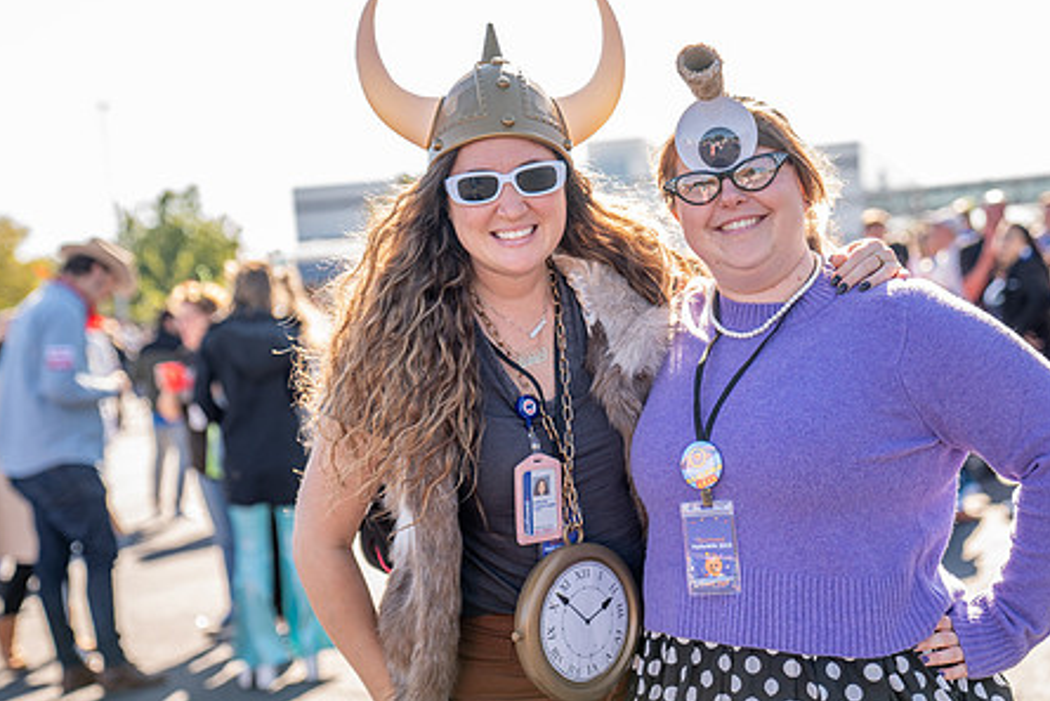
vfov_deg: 18.7
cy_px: 384
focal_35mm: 73
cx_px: 595
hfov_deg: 27.7
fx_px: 2130
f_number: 2.8
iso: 100
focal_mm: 56
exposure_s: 1/250
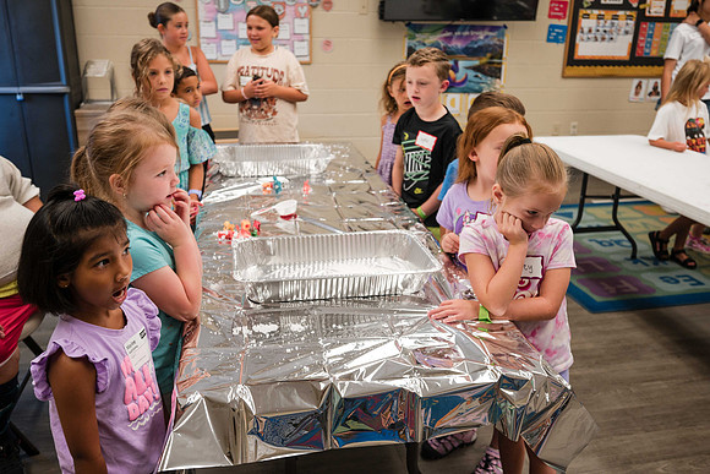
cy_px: 237
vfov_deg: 41.9
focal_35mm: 31
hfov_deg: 59.7
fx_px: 619
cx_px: 357
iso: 720
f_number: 4
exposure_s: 1/125
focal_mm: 30
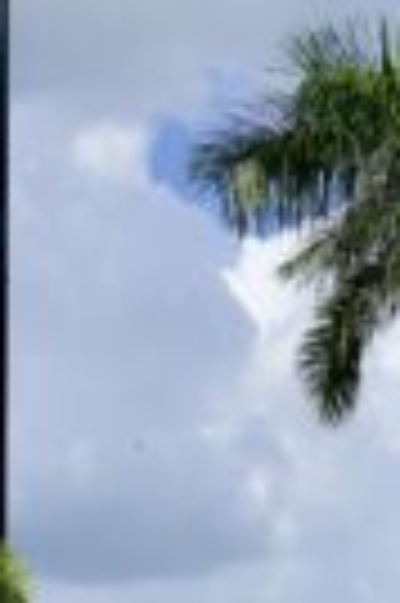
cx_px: 79
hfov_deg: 11.7
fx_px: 1938
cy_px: 1012
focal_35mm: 116
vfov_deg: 15.6
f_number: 10
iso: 100
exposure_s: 1/250
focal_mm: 31
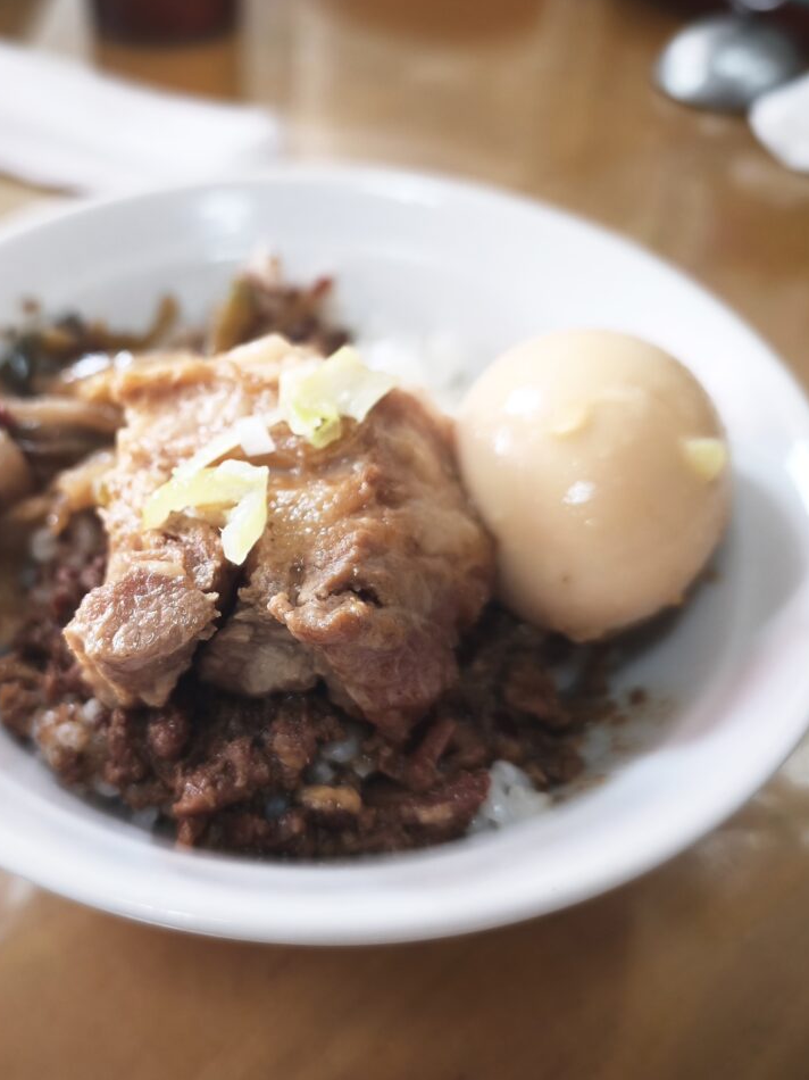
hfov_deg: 44.2
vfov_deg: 58.4
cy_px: 535
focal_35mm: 31
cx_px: 223
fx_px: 966
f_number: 1.62
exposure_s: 1/99.9
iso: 200
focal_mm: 6.45
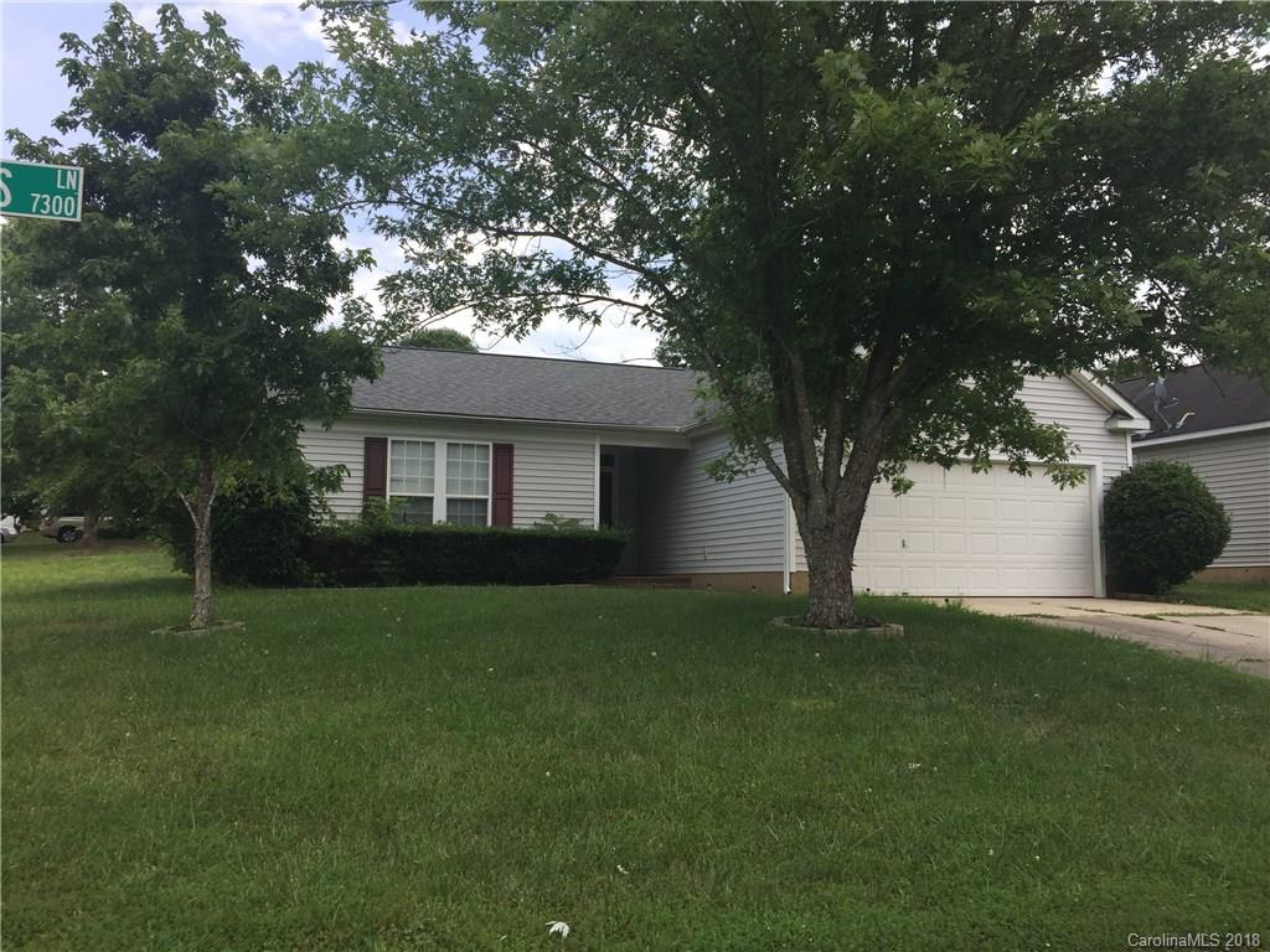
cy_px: 476
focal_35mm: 29
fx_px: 1064
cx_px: 635
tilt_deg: +3.7
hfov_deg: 61.7
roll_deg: +0.0
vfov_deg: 48.2
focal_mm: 4.15
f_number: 2.2
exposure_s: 1/920
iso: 32
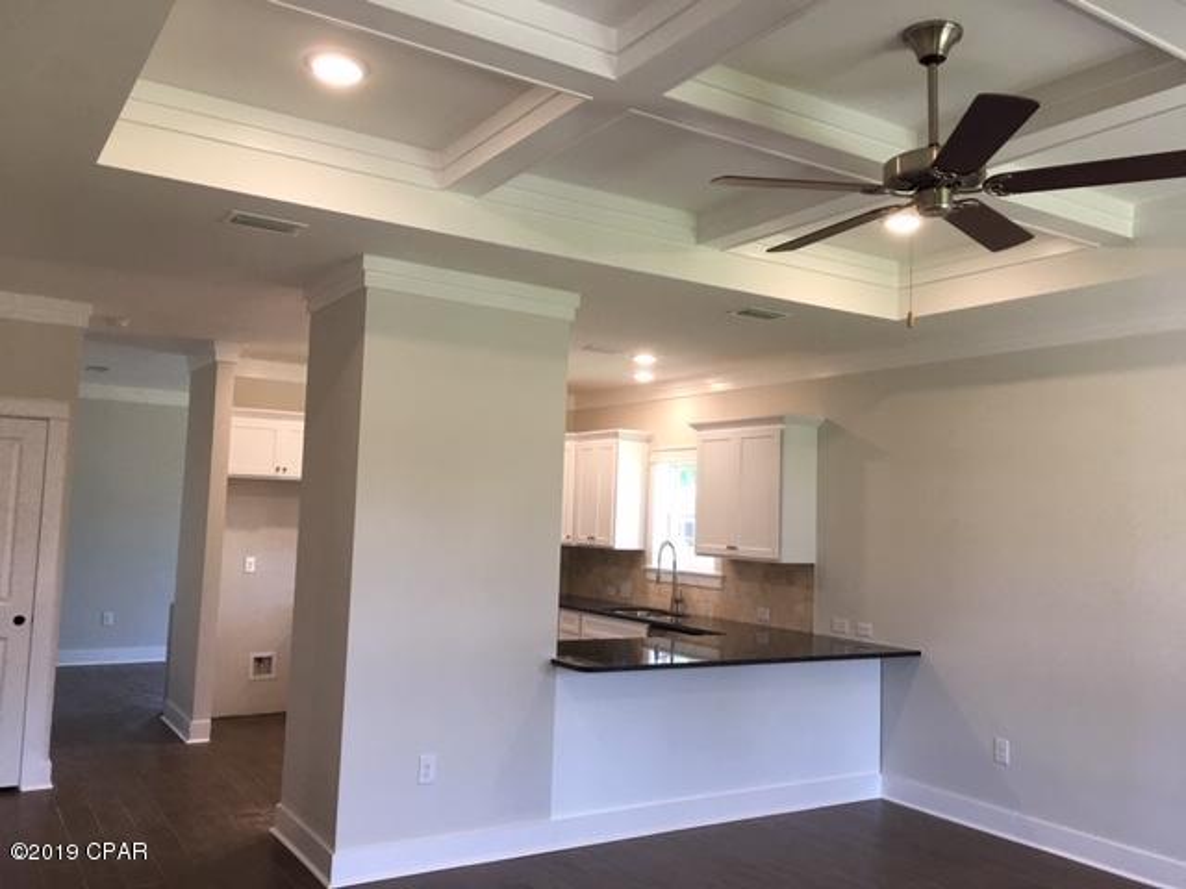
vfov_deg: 48.2
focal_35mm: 29
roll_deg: -2.1
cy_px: 444
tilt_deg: +5.8
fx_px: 994
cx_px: 593
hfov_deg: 61.7
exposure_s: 1/30
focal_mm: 4.15
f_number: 2.2
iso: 32
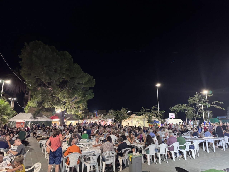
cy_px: 86
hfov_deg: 71.6
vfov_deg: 56.8
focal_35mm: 24
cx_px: 114
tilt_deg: +12.6
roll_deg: +0.3
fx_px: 159
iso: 1000
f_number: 1.78
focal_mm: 6.76
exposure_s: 1/33
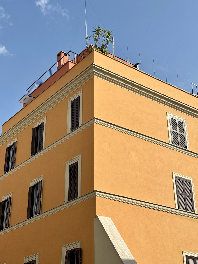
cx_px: 99
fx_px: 366
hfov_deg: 30.3
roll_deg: -2.2
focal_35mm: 48
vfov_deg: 39.7
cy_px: 132
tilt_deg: +25.9
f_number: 1.78
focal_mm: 6.76
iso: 64
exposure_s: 1/7874
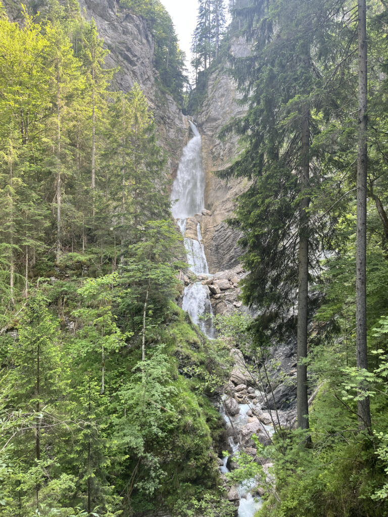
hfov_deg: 53.1
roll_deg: -0.2
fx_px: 389
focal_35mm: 26
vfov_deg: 67.3
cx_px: 194
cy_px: 258
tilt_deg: -1.4
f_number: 1.6
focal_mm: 5.1
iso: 40
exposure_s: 1/122
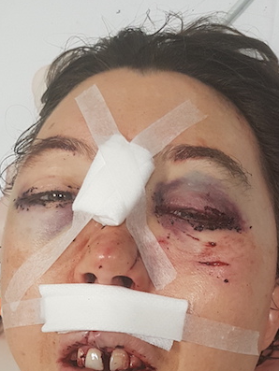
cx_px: 135
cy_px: 343
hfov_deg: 26.6
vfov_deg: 32.9
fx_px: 591
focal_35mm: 55
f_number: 1.7
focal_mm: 4.2
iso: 100
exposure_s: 1/50
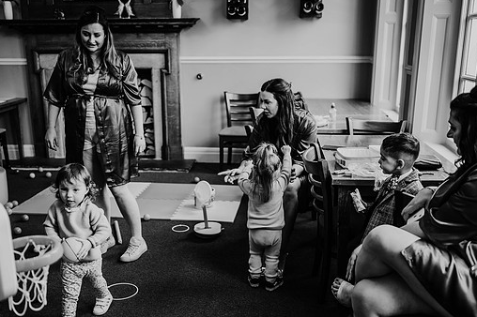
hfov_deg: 48.5
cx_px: 228
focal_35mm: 40
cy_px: 176
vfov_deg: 33.3
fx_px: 530
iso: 500
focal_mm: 35
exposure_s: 1/160
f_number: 1.8
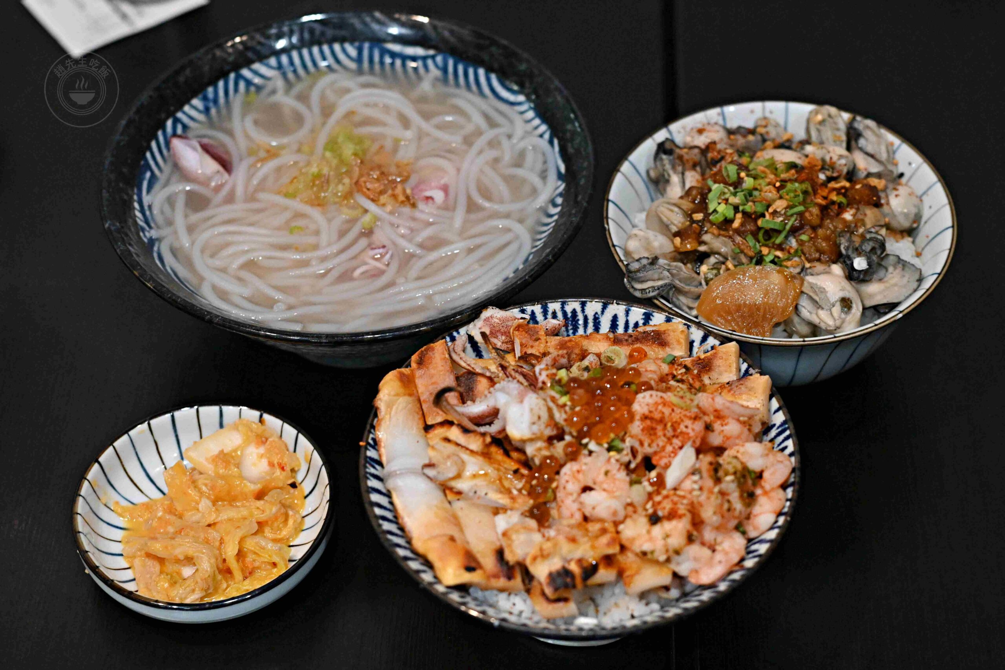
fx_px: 2094
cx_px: 502
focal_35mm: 75
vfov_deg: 18.2
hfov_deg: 27.0
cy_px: 335
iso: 3600
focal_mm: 50
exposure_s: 1/200
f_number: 3.2
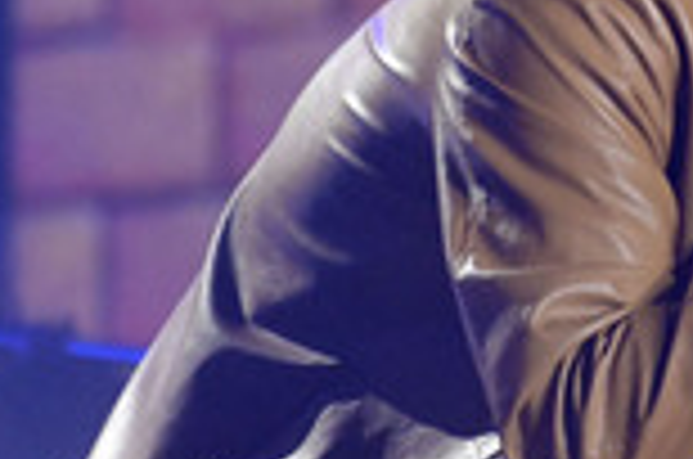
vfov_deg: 0.9
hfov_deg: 1.4
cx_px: 875
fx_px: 28200
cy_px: 189
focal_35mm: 1468
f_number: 5.6
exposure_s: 1/1000
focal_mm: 500
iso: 12800
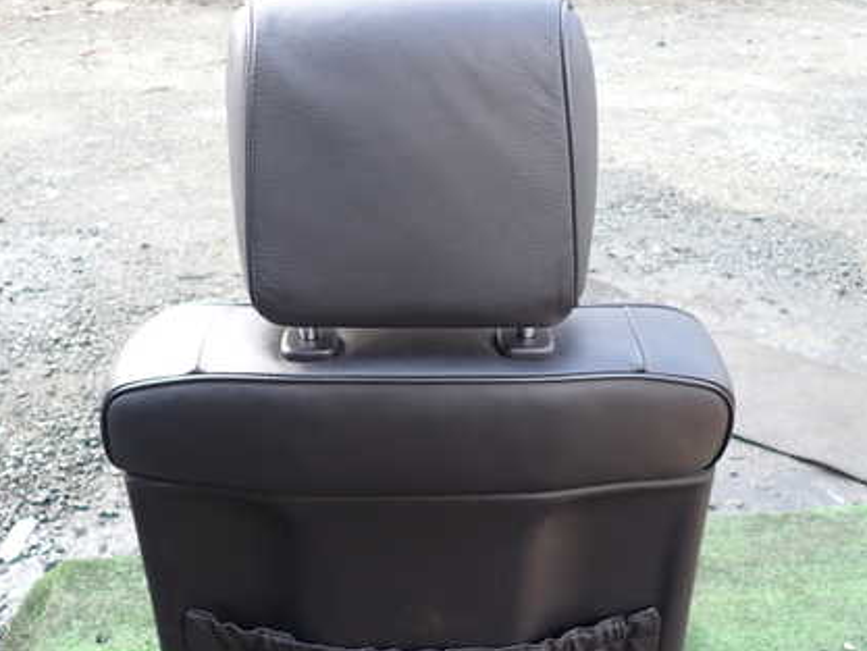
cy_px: 408
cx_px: 437
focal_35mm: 36
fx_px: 902
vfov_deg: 39.4
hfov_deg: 51.3
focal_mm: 4.5
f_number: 2
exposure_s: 1/100
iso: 100
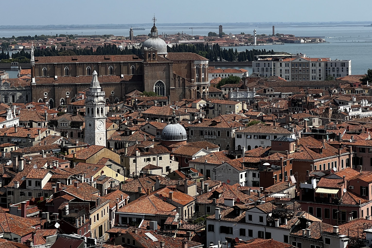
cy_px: 74
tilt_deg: -2.3
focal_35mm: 105
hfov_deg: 19.5
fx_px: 1085
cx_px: 167
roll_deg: +0.7
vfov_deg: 13.0
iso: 32
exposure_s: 1/1206
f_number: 2.8
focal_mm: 9
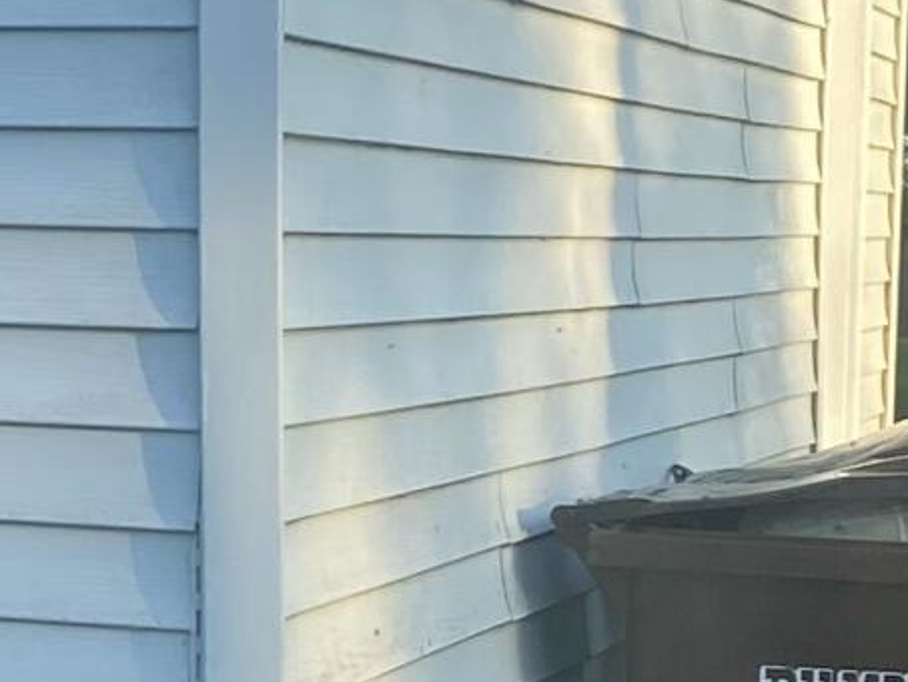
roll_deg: -1.7
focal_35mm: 172
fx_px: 4513
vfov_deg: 8.6
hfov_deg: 10.7
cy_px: 367
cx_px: -778
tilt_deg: -2.3
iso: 32
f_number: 1.8
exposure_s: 1/810
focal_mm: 4.25
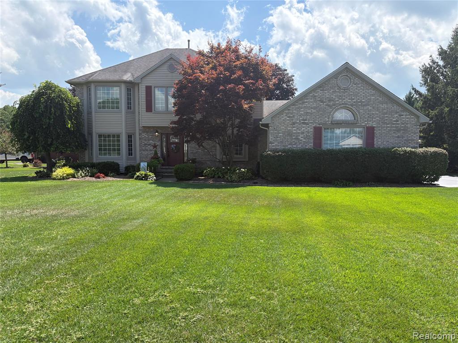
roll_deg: +0.8
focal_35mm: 26
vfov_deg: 53.1
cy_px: 172
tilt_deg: -4.2
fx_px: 344
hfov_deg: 67.3
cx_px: 229
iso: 64
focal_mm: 5.96
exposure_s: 1/3125
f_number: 1.6
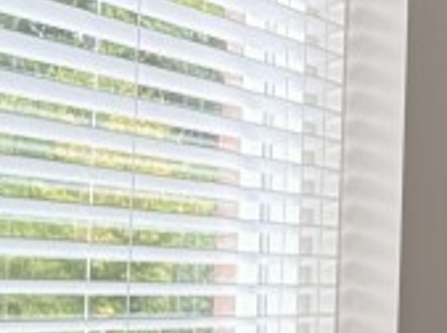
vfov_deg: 11.3
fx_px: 1688
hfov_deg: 12.5
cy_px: 233
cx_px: 997
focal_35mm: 131
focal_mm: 2.69
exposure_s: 1/60
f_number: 1.9
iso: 100
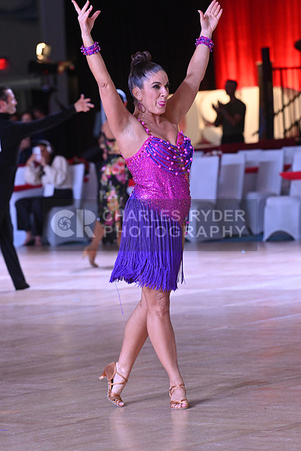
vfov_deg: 11.4
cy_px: 226
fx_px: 2256
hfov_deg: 7.6
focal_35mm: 180
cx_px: 150
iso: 2000
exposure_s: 1/320
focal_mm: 180
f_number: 6.3
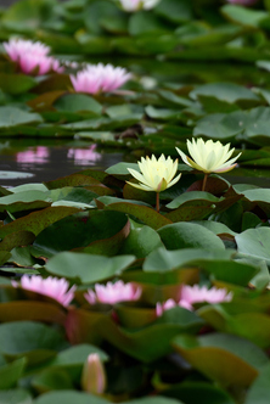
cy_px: 190
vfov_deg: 3.5
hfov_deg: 2.3
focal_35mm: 588
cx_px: 140
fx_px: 6601
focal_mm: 220
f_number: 5.3
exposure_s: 1/500
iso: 100
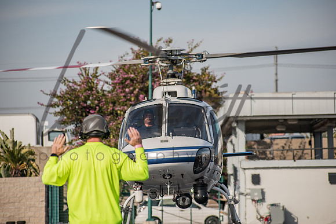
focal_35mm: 255
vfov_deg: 5.4
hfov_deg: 8.1
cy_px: 112
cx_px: 168
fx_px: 2380
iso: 100
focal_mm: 170
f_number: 5
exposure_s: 1/800
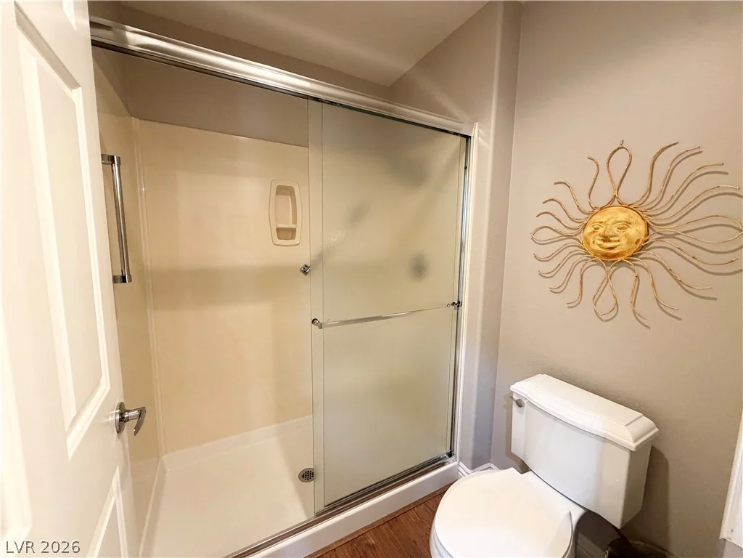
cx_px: 372
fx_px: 300
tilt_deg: -7.5
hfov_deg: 102.1
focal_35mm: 14
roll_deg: -0.6
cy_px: 279
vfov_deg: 85.7
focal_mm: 2.22
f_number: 2.2
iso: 400
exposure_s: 1/60
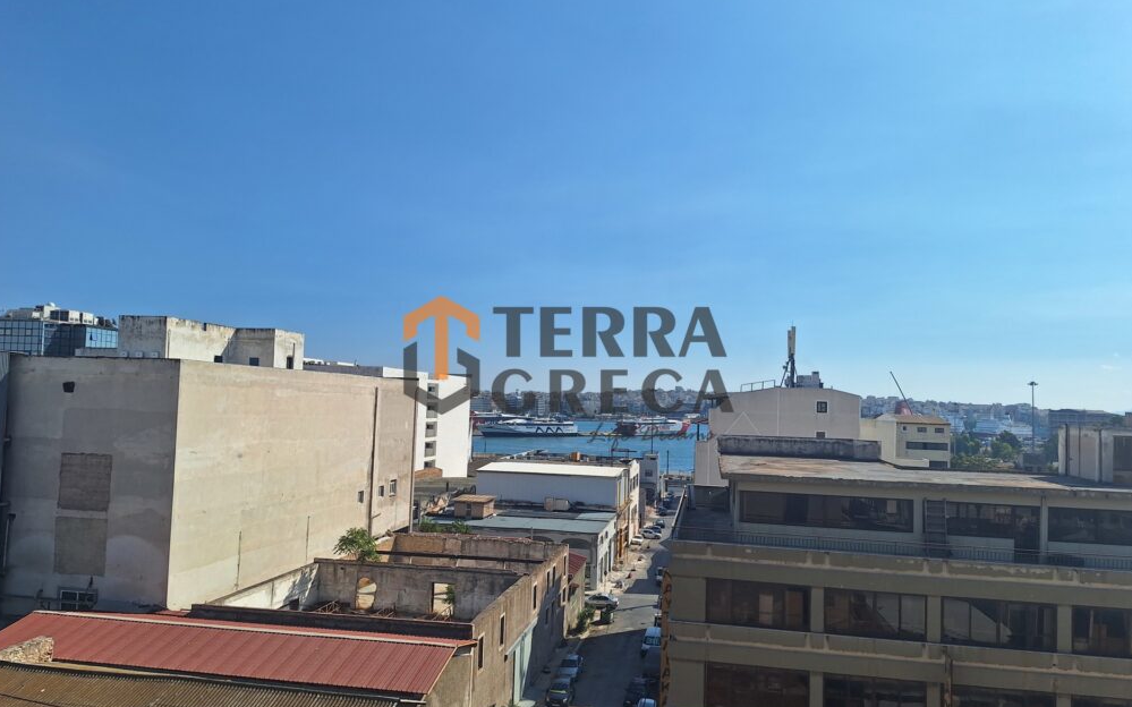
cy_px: 374
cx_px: 569
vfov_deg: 49.2
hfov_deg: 72.6
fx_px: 771
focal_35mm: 25
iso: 40
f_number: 1.8
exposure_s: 1/4975
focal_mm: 5.54
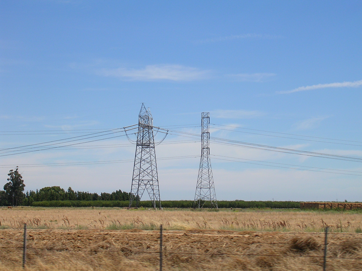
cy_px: 136
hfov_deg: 18.7
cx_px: 181
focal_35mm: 105
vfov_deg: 14.1
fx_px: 1098
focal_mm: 15.9
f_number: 4.6
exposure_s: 1/650
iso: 50
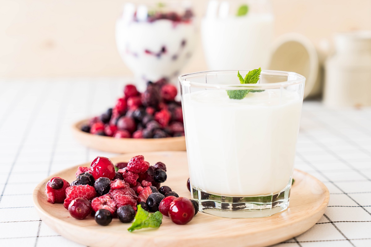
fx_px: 721
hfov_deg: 28.8
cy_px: 124
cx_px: 186
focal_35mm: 70
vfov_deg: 19.5
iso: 100
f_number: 5.6
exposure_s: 1/100
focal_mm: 70
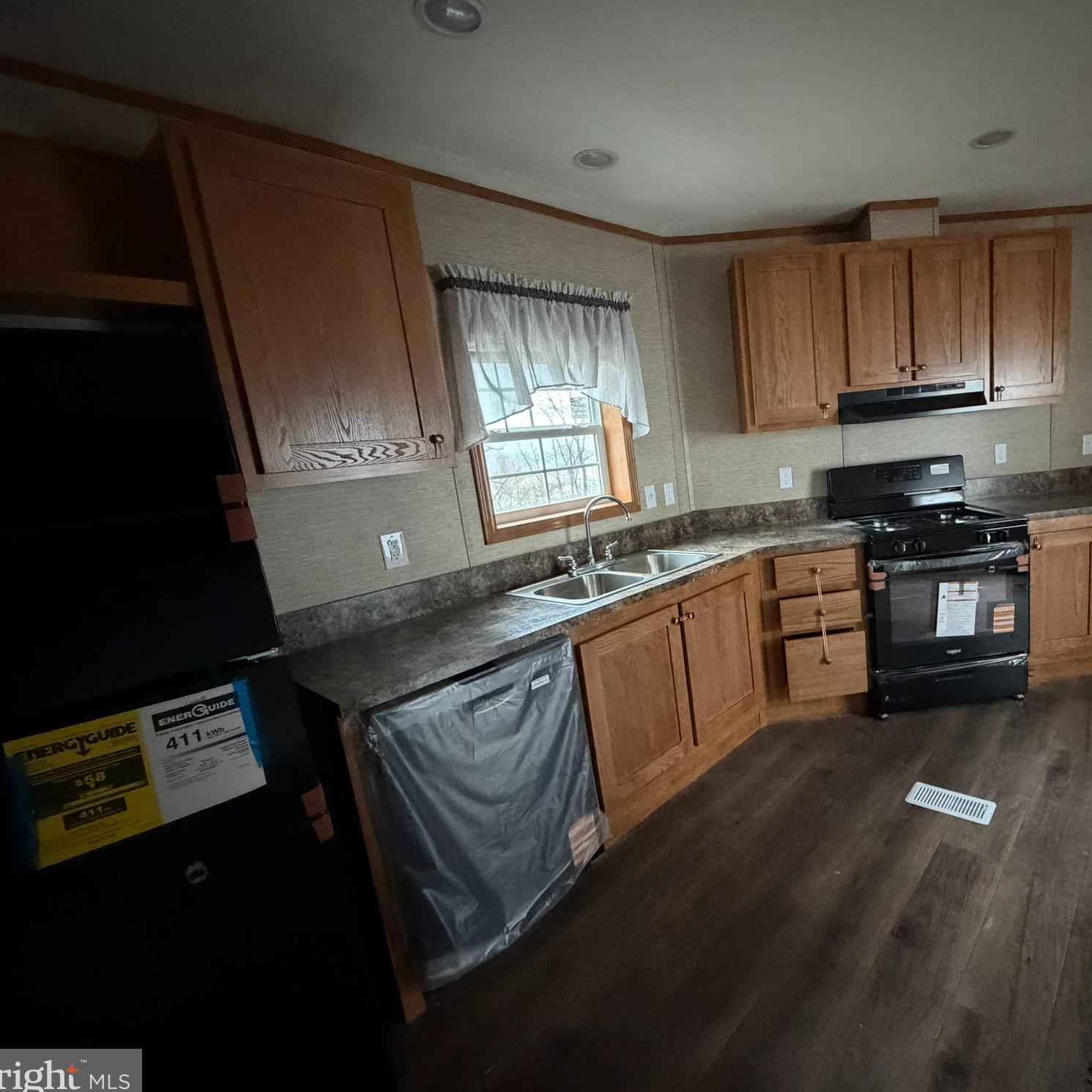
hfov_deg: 81.7
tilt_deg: -10.9
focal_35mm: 17
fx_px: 607
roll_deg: +5.7
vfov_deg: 84.0
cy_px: 546
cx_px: 709
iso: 1600
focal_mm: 2.22
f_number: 2.2
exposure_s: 1/31
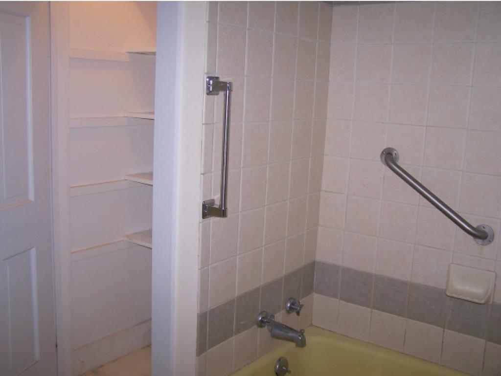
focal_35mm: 38
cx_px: 250
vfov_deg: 37.8
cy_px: 188
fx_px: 550
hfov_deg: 49.0
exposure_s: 1/60
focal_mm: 6.3
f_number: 2.8
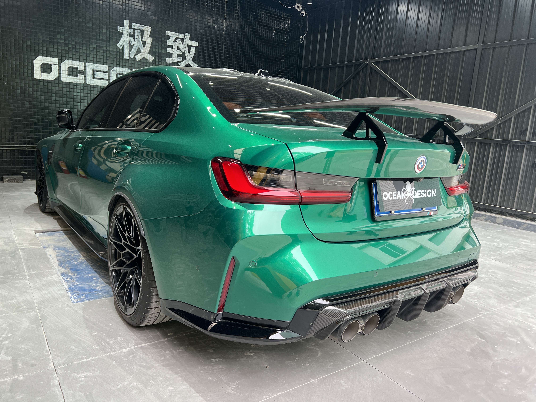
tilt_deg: -10.3
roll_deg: -3.4
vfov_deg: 53.1
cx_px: 268
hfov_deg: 67.3
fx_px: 403
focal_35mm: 26
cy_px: 201
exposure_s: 1/121
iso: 64
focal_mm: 5.7
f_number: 1.5
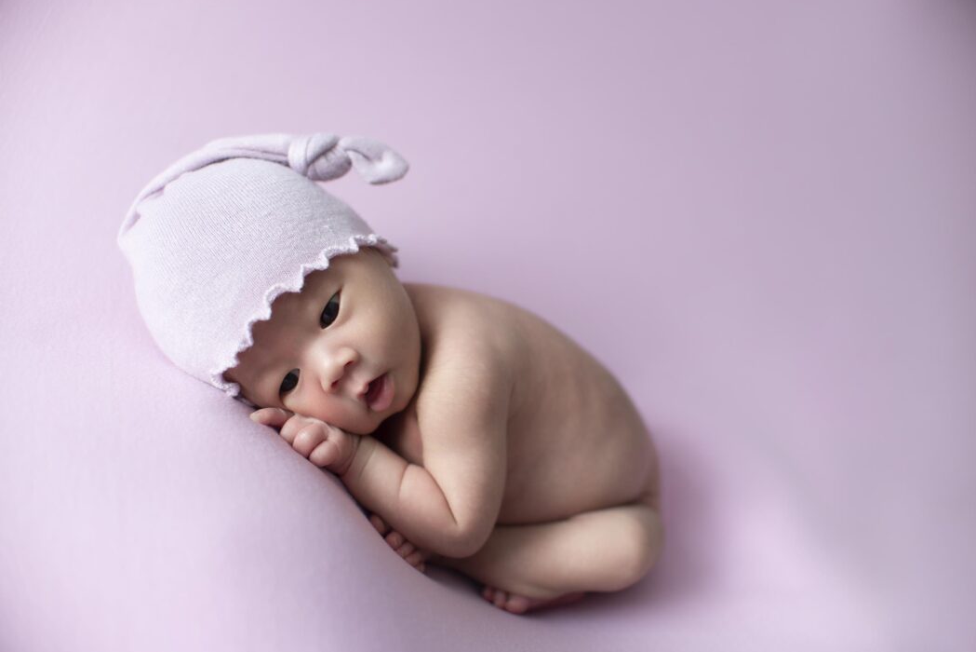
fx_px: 976
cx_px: 487
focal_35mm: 36
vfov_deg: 36.9
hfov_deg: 53.1
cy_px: 331
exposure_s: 1/200
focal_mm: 35
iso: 125
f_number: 2.5
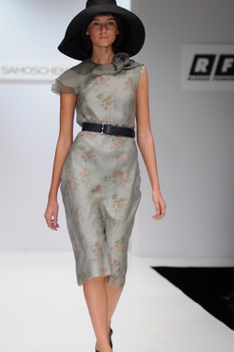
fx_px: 2055
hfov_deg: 6.5
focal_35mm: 210
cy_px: 173
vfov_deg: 9.8
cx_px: 86
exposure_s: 1/250
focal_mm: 100
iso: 800
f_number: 3.2
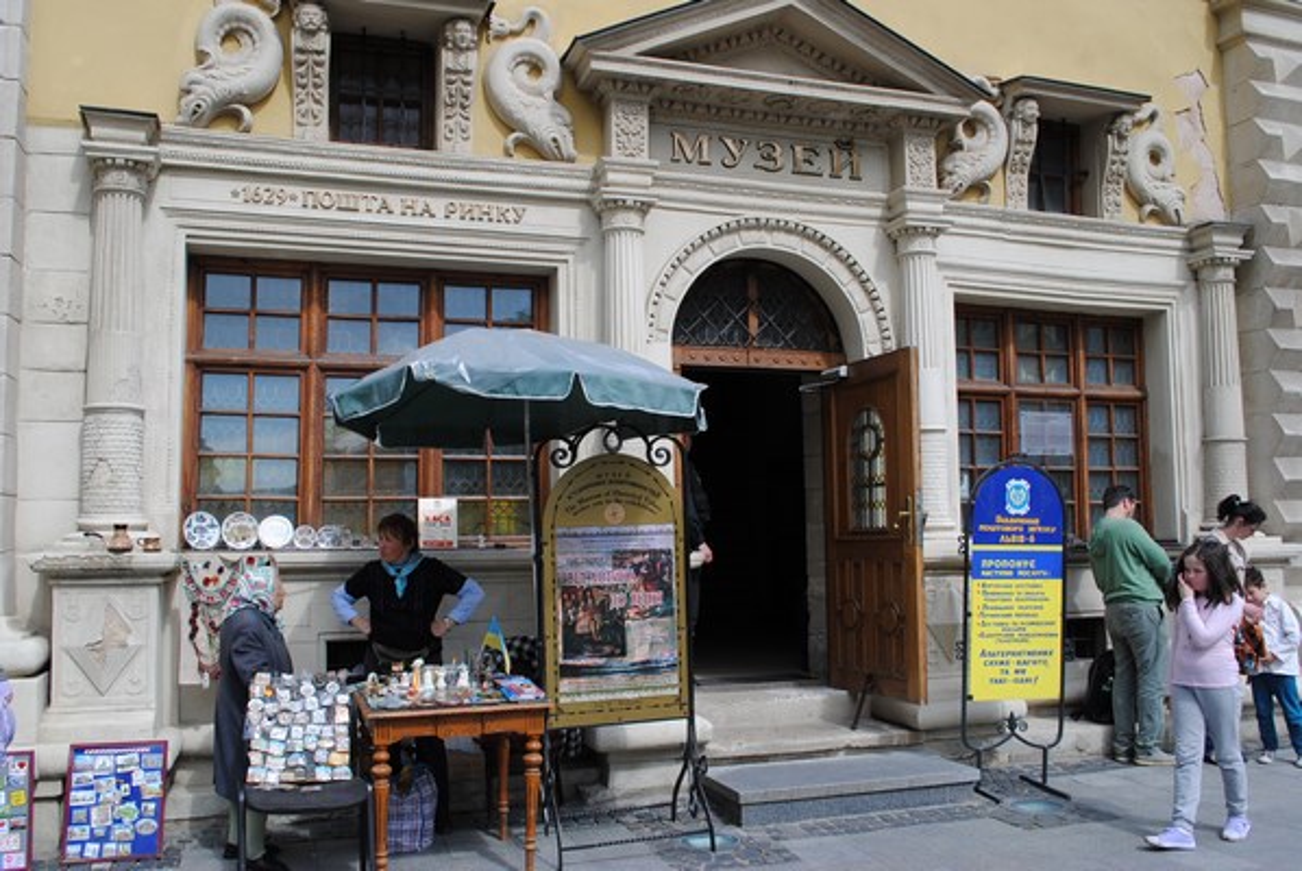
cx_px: 651
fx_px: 1195
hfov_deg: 57.2
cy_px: 436
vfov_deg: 40.1
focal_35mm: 33
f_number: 7.1
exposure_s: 1/200
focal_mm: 22
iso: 100
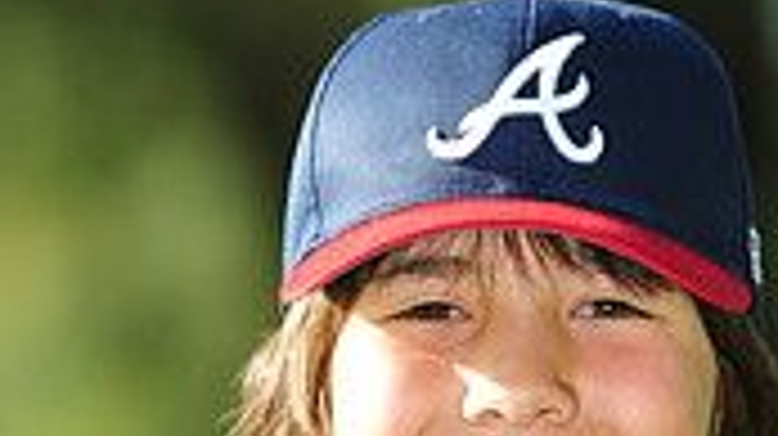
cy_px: 670
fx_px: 14450
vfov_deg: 1.7
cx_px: 468
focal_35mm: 701
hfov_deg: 3.1
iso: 200
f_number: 4.5
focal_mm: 200
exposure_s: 1/500
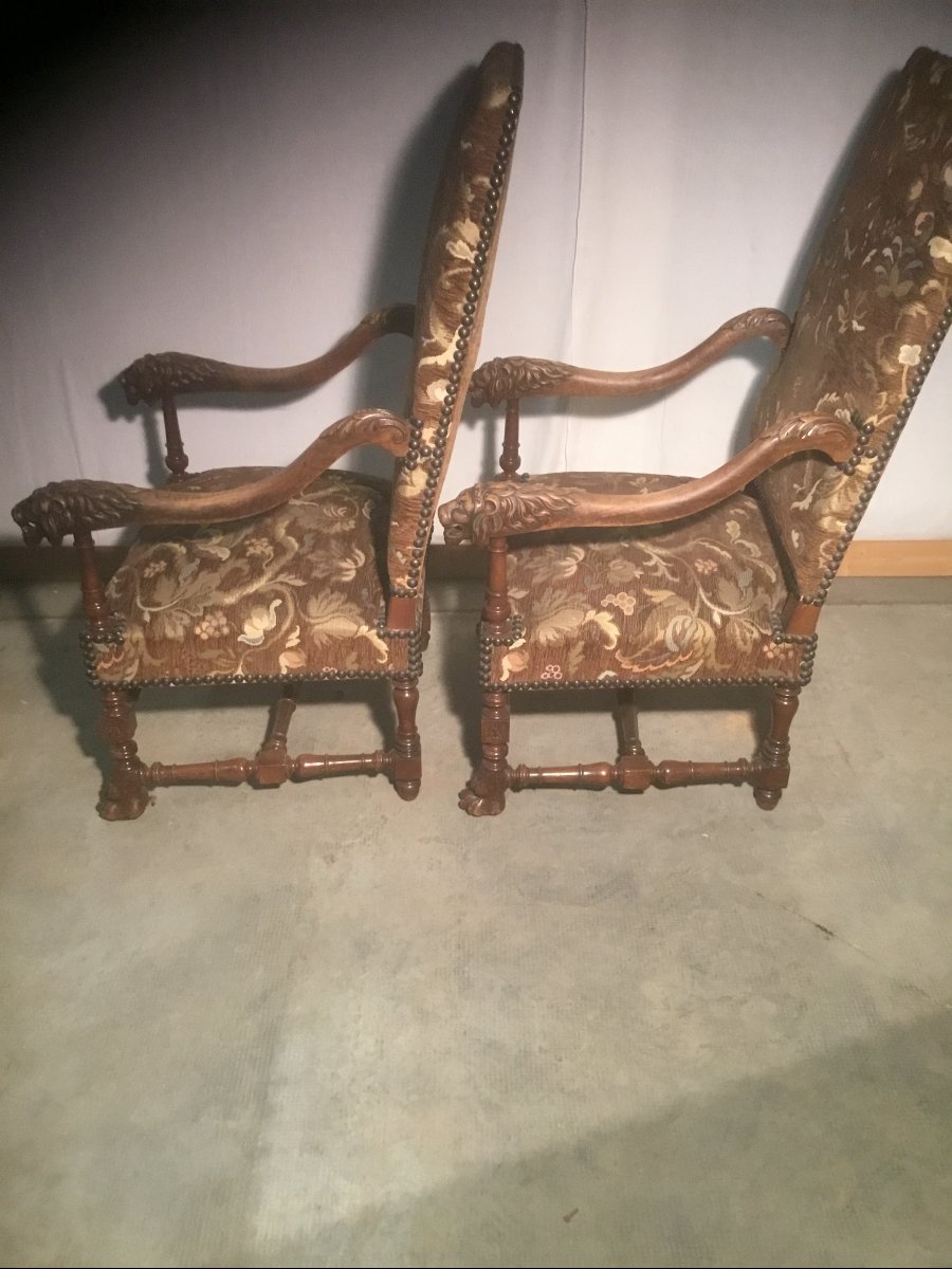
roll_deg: -0.8
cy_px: 634
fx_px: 1137
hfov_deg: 45.4
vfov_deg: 58.4
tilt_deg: -32.2
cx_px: 476
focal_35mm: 31
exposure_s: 1/33
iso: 200
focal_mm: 3.3
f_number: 2.4
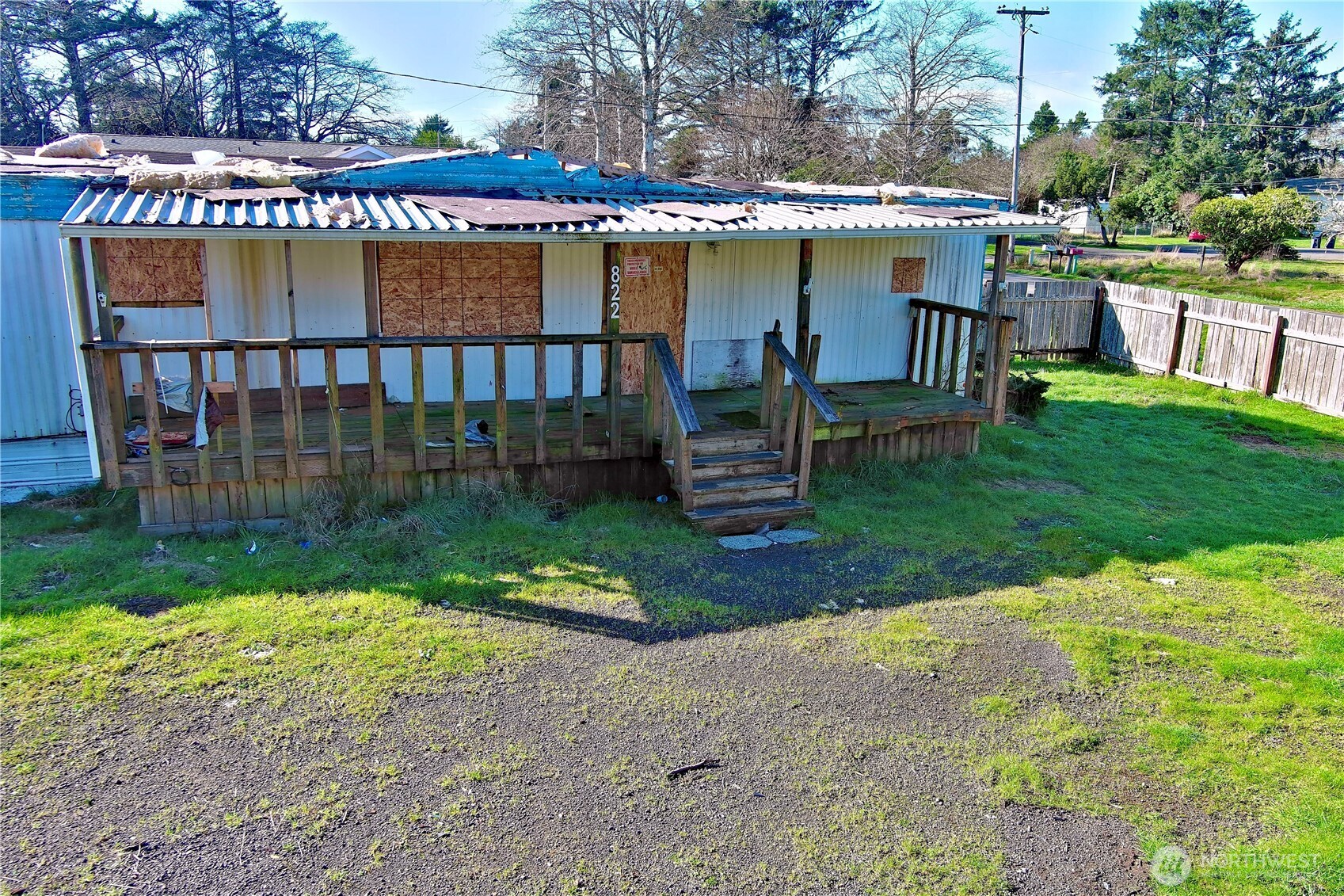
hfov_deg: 63.7
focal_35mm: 29
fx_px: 1082
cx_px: 672
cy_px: 448
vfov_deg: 45.0
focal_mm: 10.57
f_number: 2.8
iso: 100
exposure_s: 1/393
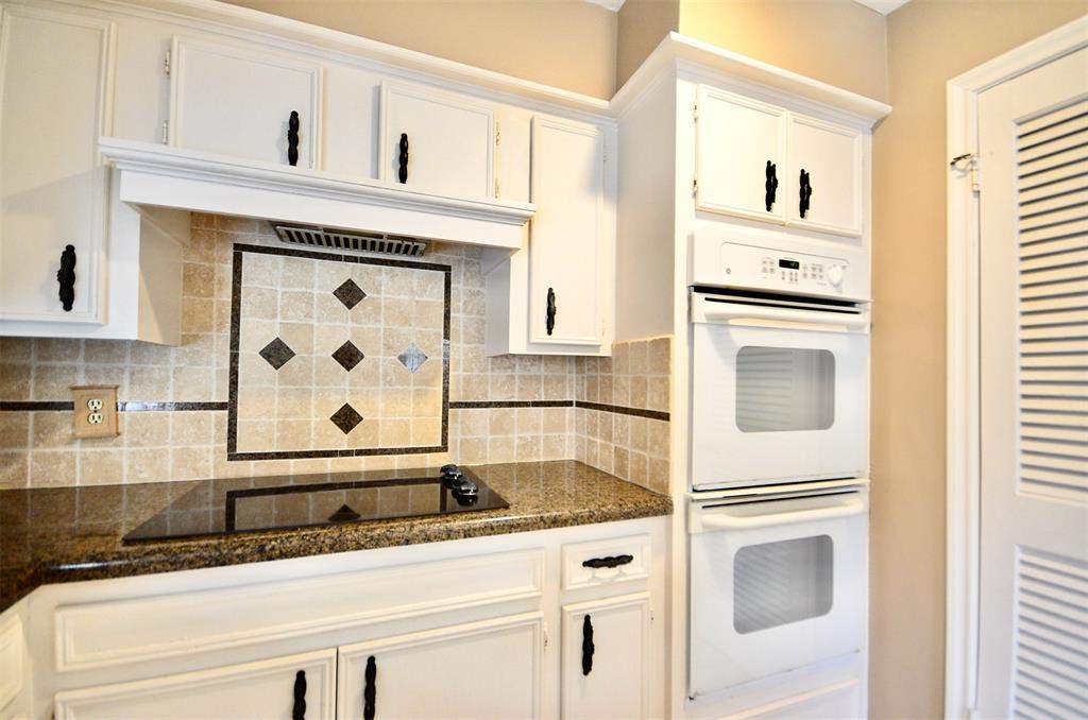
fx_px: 452
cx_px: 544
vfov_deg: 77.1
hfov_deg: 100.5
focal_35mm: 15
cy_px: 360
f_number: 5
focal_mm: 10
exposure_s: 1/40
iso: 1250
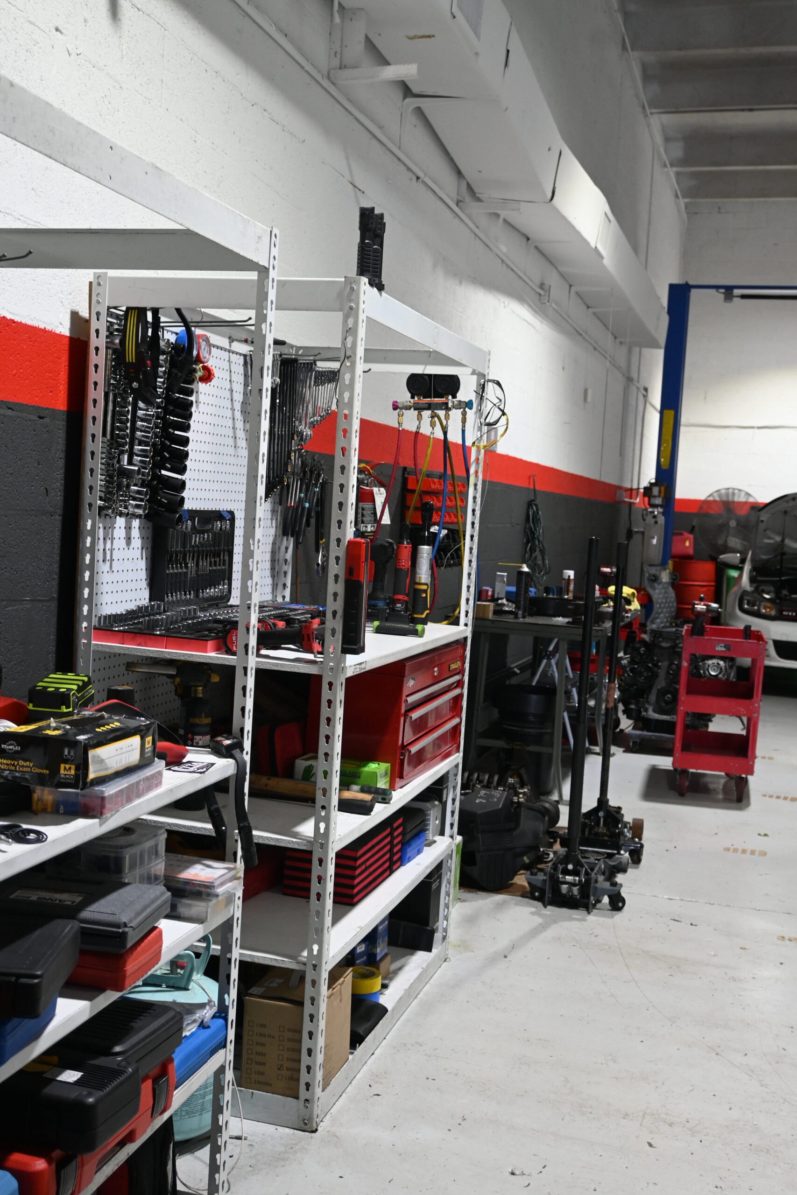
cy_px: 598
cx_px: 398
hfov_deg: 34.2
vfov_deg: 49.6
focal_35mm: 39
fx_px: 1295
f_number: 4.5
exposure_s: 1/125
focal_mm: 26
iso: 720
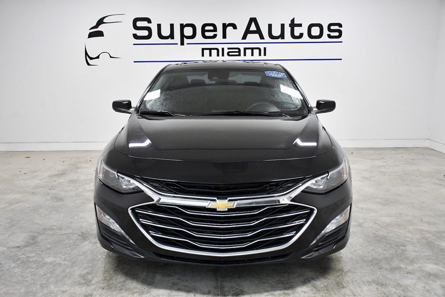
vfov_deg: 36.9
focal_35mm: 36
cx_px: 222
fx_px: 445
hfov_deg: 53.1
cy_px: 148
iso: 2500
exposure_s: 1/500
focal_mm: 24
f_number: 4.5
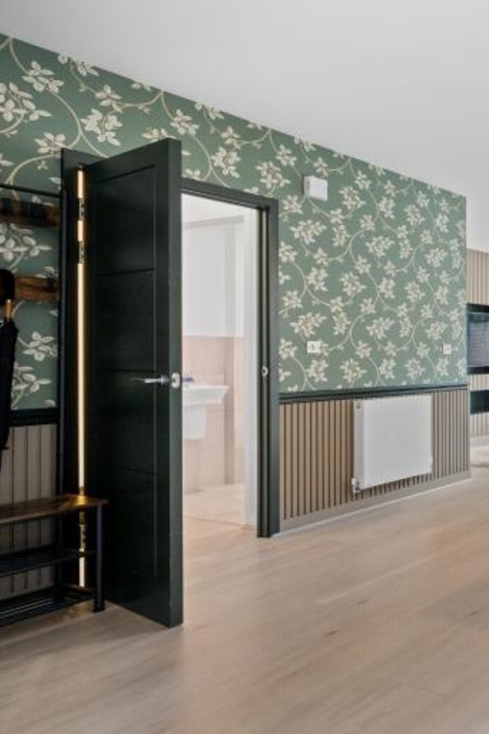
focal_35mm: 28
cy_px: 356
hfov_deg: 30.8
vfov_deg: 65.5
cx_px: 695
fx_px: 570
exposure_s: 1/2.5
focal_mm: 14
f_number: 8
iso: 100
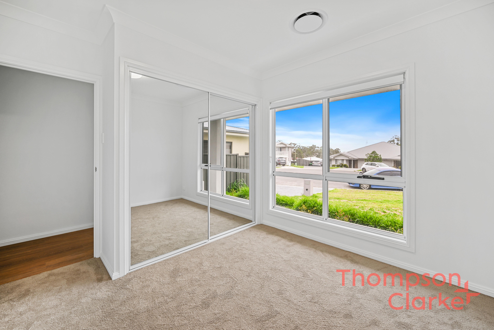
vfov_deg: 81.3
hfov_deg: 104.2
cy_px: 165
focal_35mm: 14
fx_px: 192
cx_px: 247
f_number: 4
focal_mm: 14
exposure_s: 1/15
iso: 100
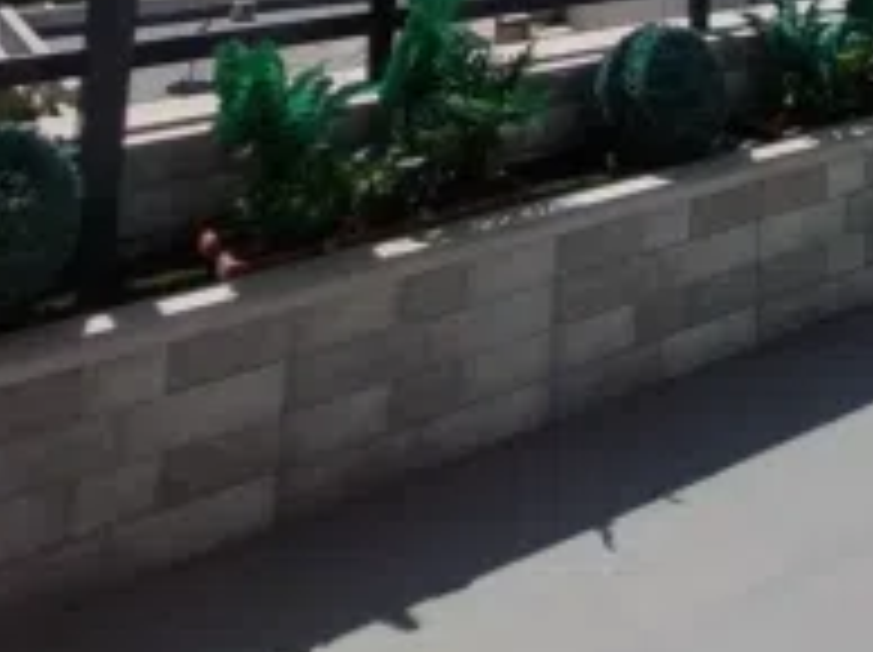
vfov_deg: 22.3
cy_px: -438
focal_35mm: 47
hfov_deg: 37.7
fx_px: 1184
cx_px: 792
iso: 76
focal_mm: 1.3
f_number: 2.2
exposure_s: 1/3155
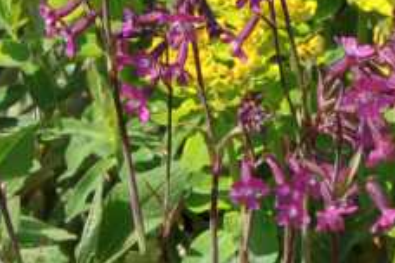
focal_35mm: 830
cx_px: 303
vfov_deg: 1.7
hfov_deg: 2.5
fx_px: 9102
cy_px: 96
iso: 200
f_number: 9
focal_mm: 105
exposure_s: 1/320
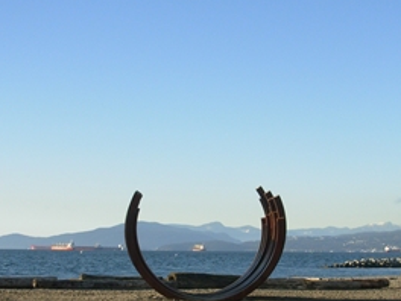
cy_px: 239
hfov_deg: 28.2
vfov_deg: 21.1
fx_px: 799
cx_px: 216
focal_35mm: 69
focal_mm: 6.3
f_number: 2.9
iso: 50
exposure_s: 1/745
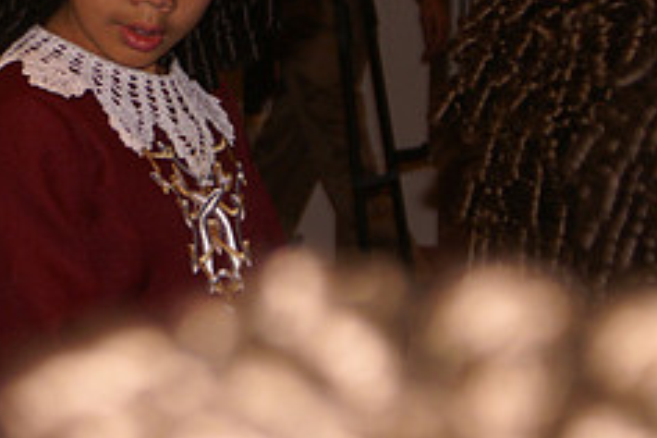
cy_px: -3
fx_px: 4690
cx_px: 67
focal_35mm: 257
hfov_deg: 8.0
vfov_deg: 5.3
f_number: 5.6
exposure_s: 1/125
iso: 400
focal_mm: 70
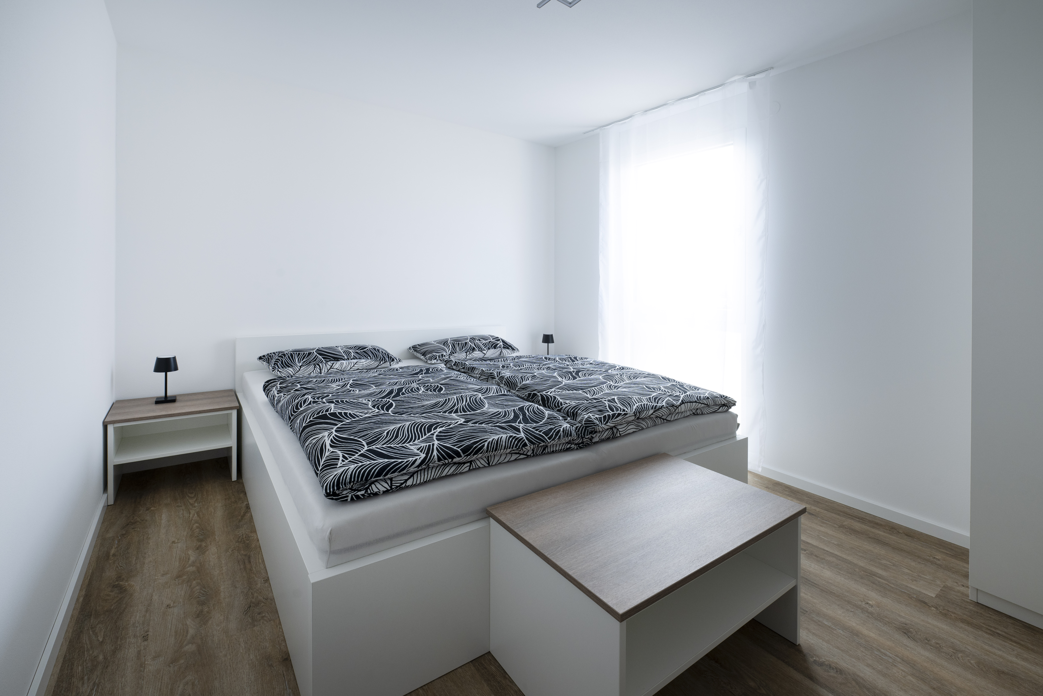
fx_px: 464
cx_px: 522
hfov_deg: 96.7
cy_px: 348
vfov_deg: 73.7
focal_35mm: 16
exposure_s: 1/13
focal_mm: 16
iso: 320
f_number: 8
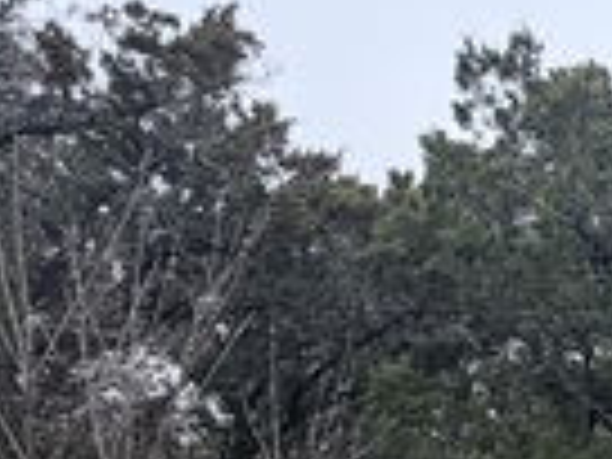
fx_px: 1167
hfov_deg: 21.8
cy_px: 549
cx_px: 1026
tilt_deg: -0.1
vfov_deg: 20.8
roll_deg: +2.9
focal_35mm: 66
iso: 50
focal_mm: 2.22
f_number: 2.2
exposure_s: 1/502
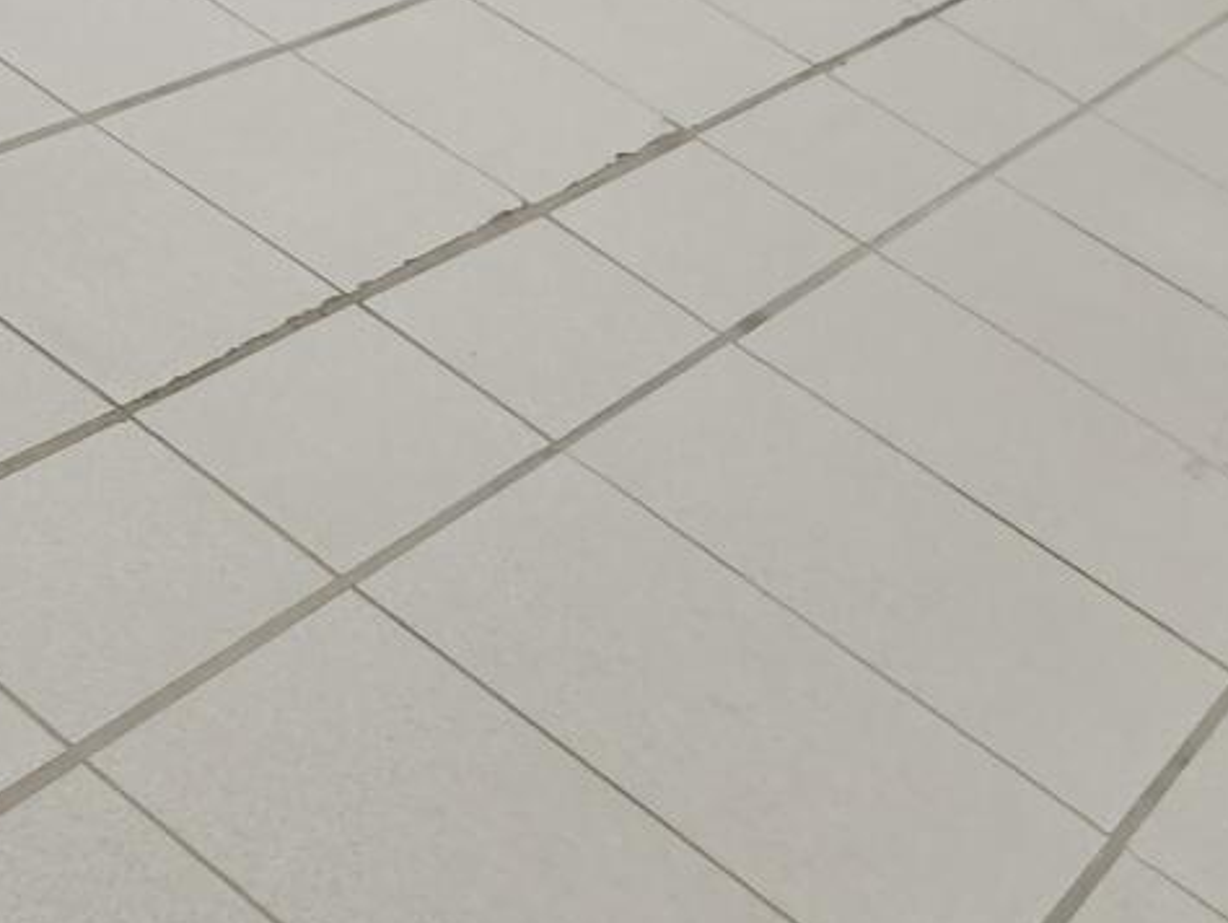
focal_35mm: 97
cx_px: -1264
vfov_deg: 14.2
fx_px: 3443
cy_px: -480
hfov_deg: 15.7
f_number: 1.7
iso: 200
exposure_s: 1/120
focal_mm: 6.3
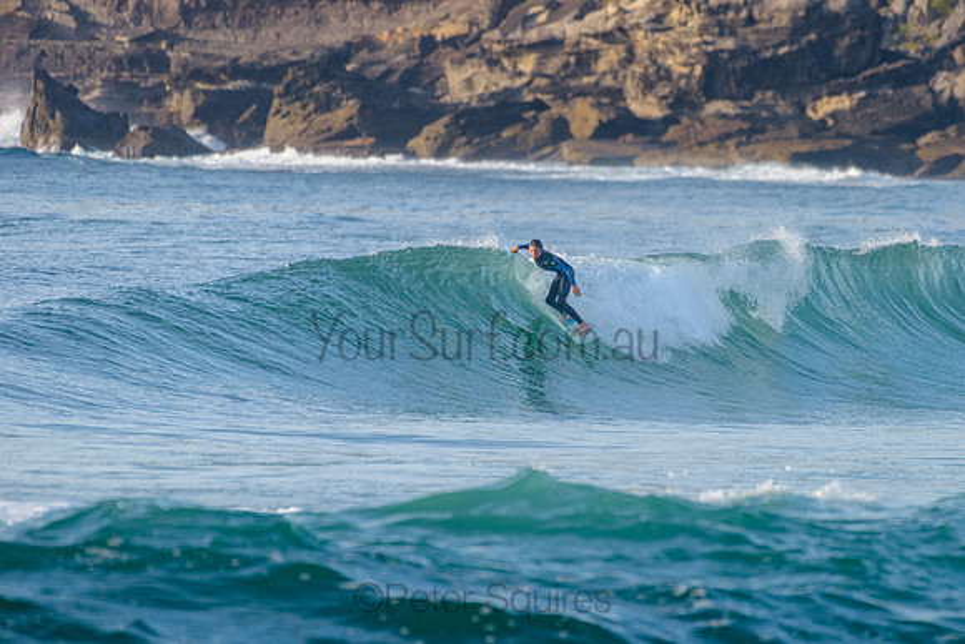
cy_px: 294
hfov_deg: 3.4
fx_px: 16439
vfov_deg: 2.2
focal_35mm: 613
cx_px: 588
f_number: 5.6
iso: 640
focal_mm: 500
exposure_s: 1/2000
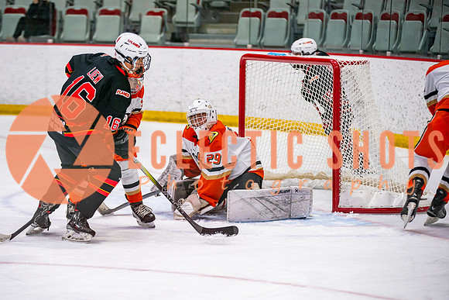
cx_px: 185
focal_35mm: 153
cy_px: 177
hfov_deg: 13.4
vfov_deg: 9.0
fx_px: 1909
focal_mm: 130
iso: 1000
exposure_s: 1/640
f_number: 2.8
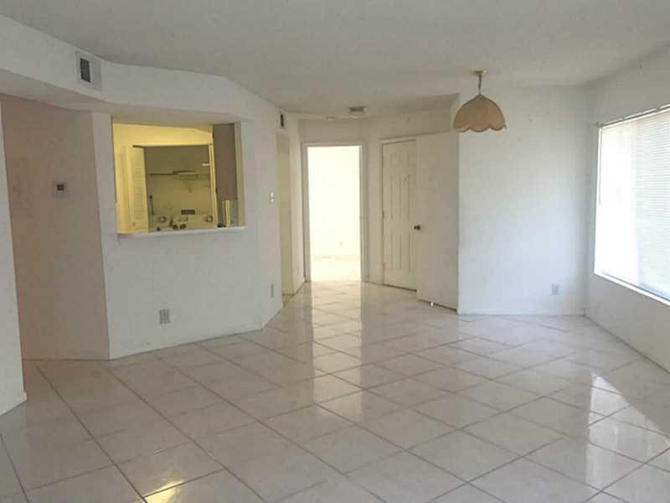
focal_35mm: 29
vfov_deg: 48.2
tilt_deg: -6.3
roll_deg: -0.4
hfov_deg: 61.7
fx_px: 561
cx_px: 335
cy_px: 252
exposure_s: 1/30
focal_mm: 4.15
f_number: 2.2
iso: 64
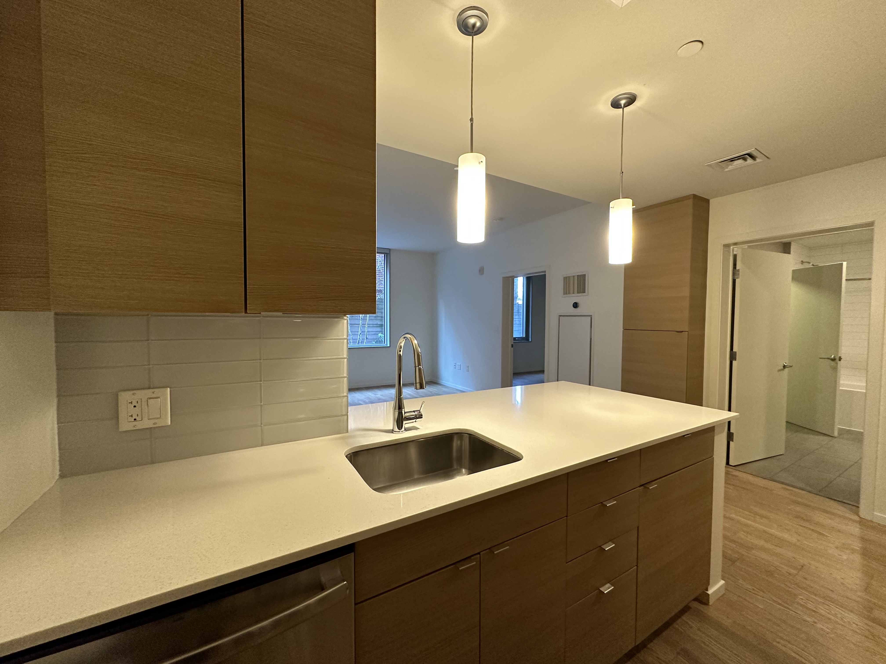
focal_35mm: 14
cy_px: 332
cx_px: 443
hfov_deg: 102.1
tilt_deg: -2.9
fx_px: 358
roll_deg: -0.3
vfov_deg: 85.7
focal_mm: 2.22
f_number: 2.2
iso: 320
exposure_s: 1/60
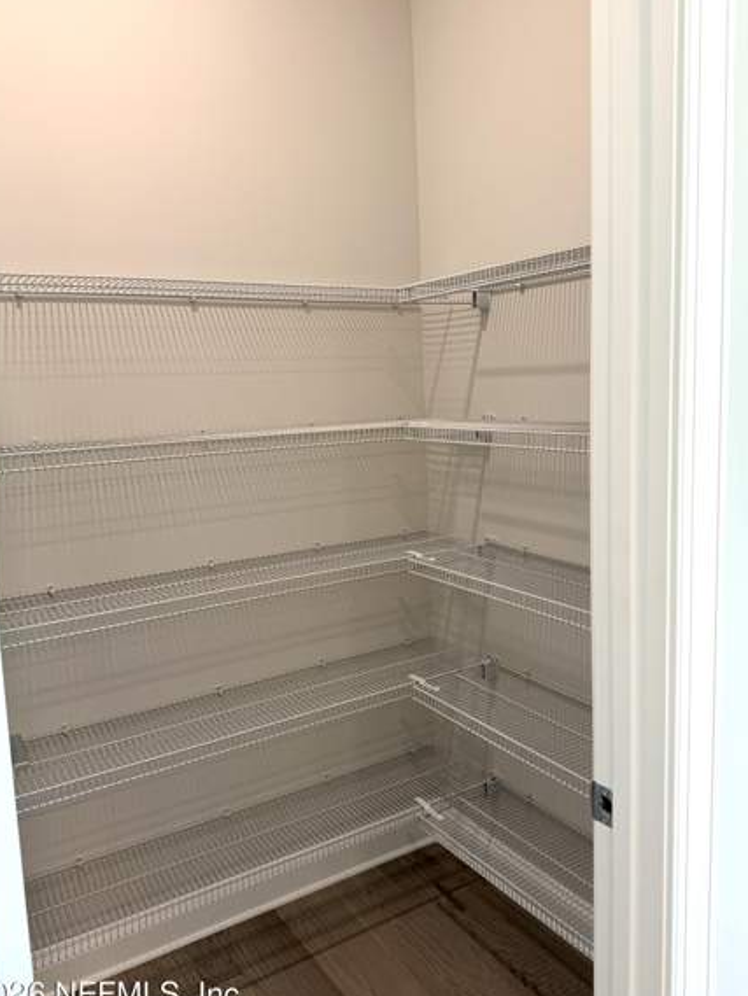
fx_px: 778
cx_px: 370
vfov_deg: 65.3
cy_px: 485
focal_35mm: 27
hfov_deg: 51.4
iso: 125
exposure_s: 1/120
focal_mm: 6.76
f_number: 1.78
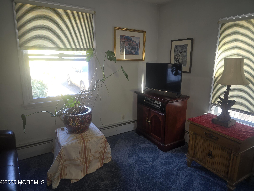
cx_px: 127
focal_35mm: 23
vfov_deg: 58.9
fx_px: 169
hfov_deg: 73.9
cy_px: 96
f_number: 1.7
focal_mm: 6.3
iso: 100
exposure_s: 1/30
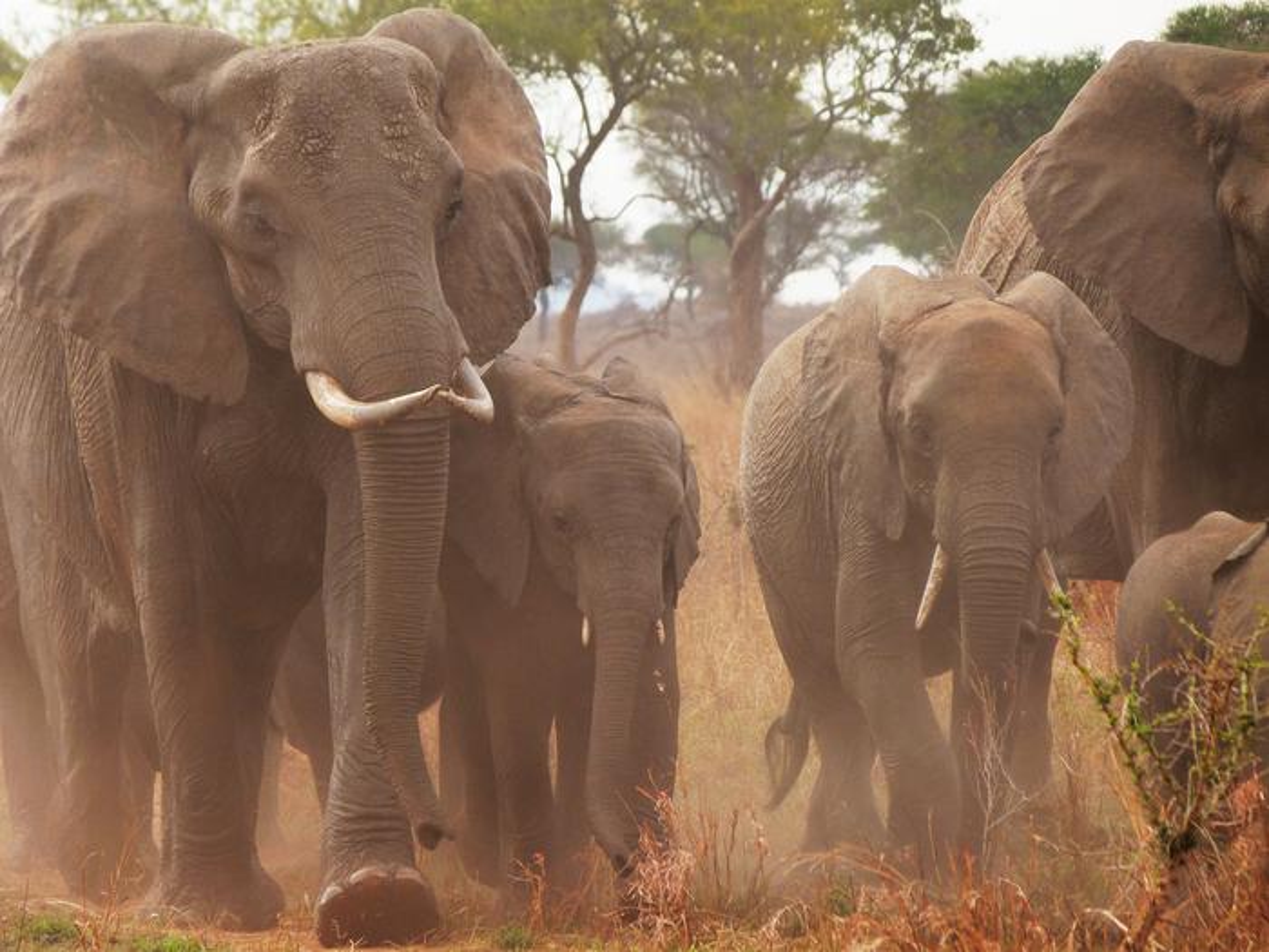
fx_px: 16570
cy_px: 476
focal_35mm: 452
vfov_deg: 3.3
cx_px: 634
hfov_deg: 4.4
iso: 125
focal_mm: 81.4
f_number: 4.4
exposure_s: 1/200
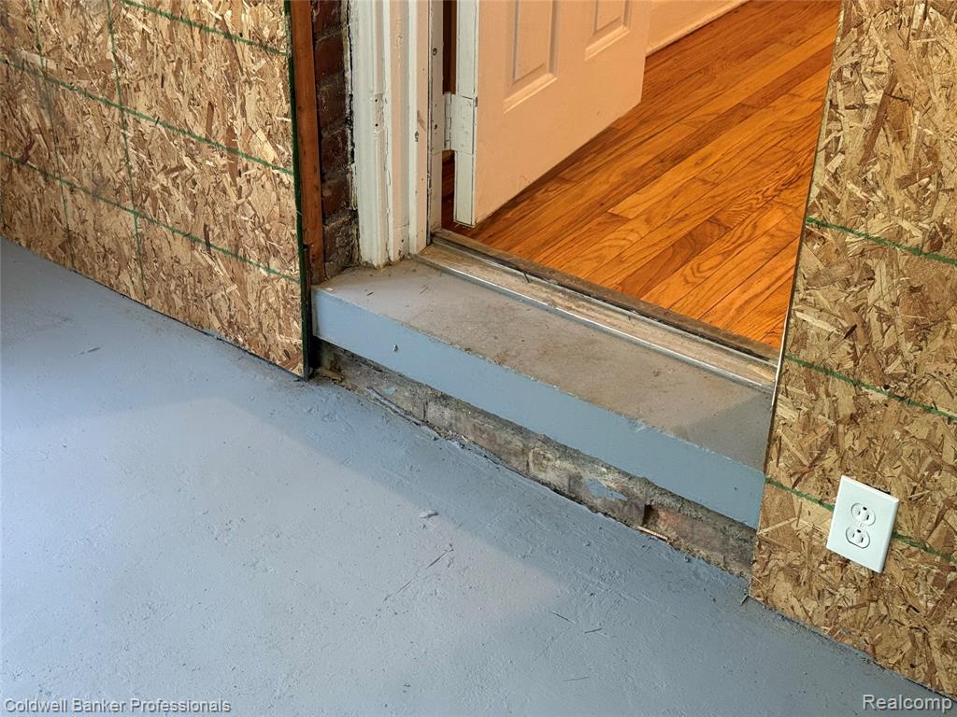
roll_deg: -1.5
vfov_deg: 30.3
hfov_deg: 39.7
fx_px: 1327
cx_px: 478
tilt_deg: -32.6
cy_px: 358
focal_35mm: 48
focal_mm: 6.76
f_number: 1.78
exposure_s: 1/60
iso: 250
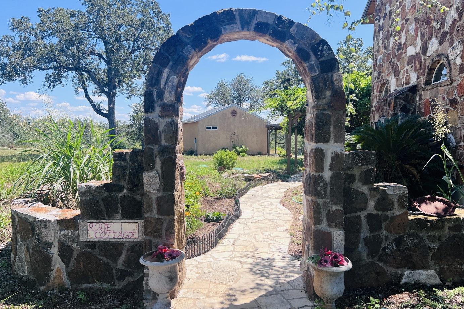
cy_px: 170
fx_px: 361
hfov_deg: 65.5
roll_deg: -0.1
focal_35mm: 28
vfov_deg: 46.3
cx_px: 237
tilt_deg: -6.1
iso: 50
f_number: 1.5
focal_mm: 5.7
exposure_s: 1/2208
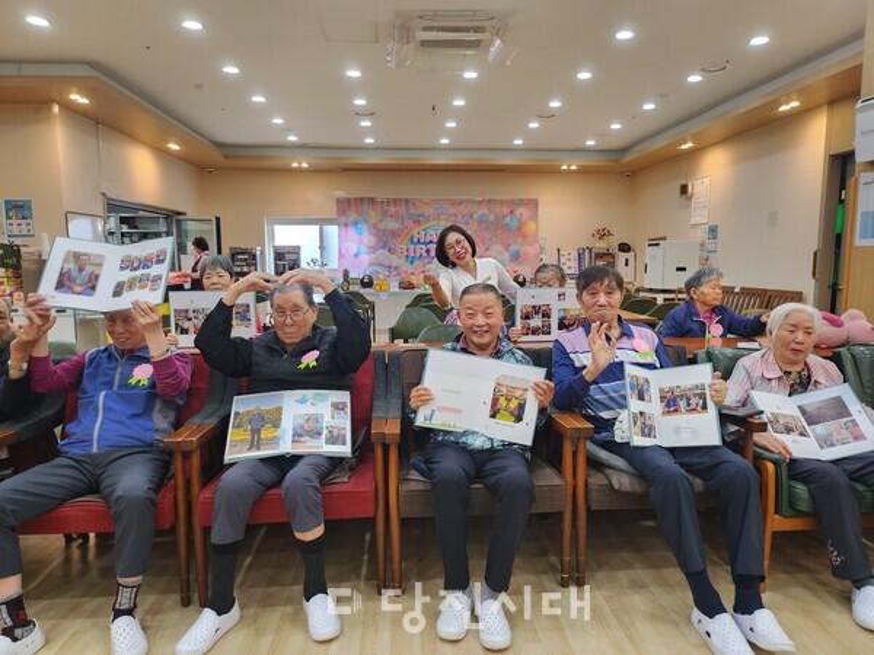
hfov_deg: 71.6
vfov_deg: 56.8
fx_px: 606
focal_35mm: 24
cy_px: 328
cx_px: 437
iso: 160
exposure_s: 1/120
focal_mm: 5
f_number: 1.8
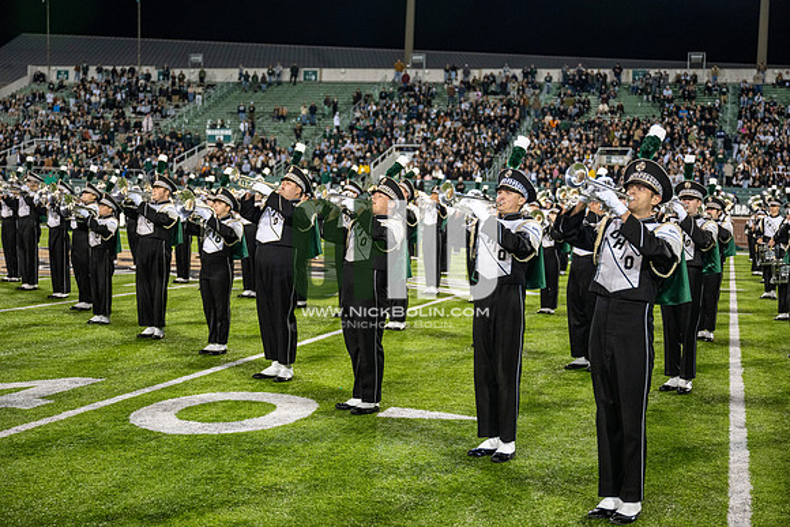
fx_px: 1141
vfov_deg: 26.0
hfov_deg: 38.2
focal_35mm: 52
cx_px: 395
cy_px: 264
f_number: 3.2
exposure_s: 1/500
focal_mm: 52
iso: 1250
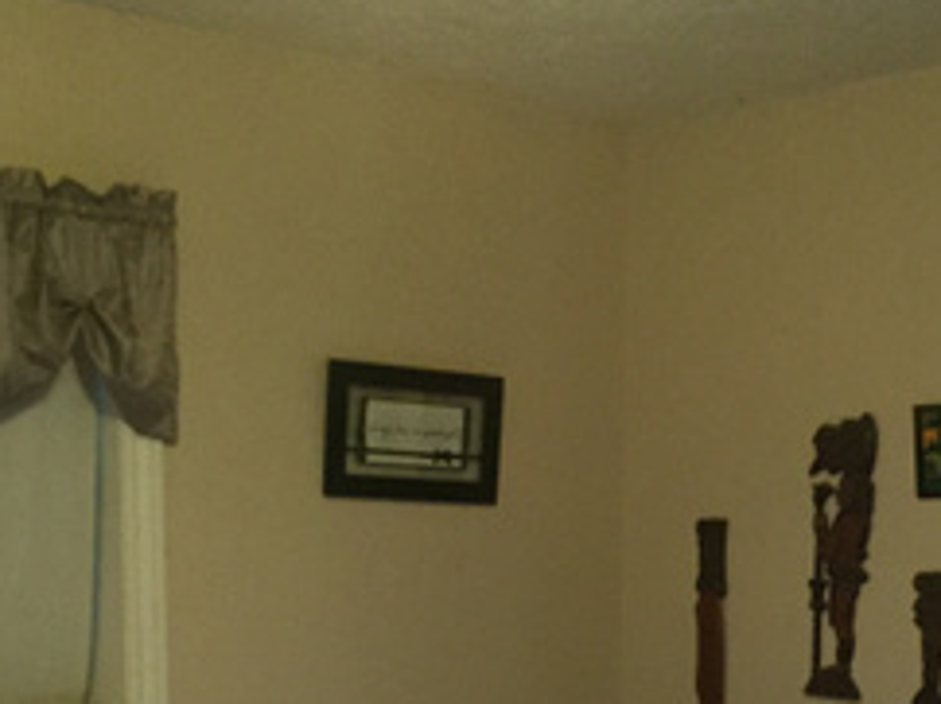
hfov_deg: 23.7
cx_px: 642
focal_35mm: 82
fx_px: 2227
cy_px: 875
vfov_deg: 17.1
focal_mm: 3.3
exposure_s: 1/30
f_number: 2.4
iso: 125
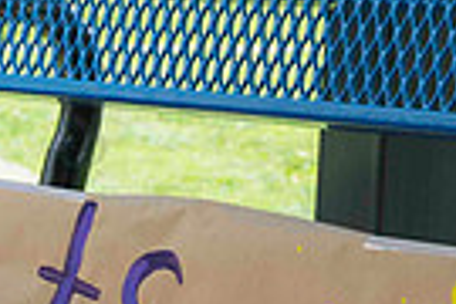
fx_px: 3002
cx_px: -510
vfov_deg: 5.8
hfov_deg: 8.2
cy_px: 292
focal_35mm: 237
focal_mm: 55
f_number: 8
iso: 400
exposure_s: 1/500
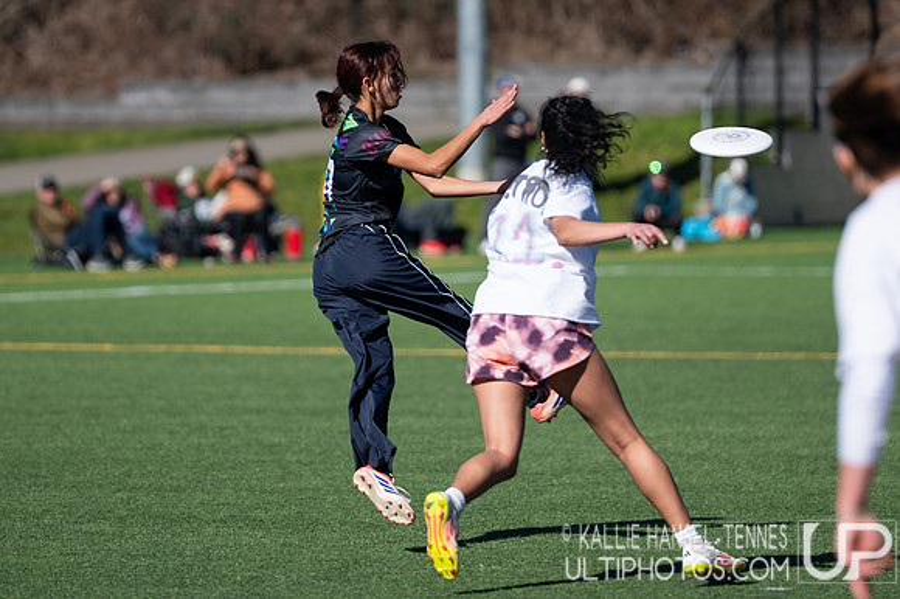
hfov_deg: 5.8
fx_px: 8845
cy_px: 248
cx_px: 464
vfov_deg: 3.9
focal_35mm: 354
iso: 100
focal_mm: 200
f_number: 2.8
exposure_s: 1/3200
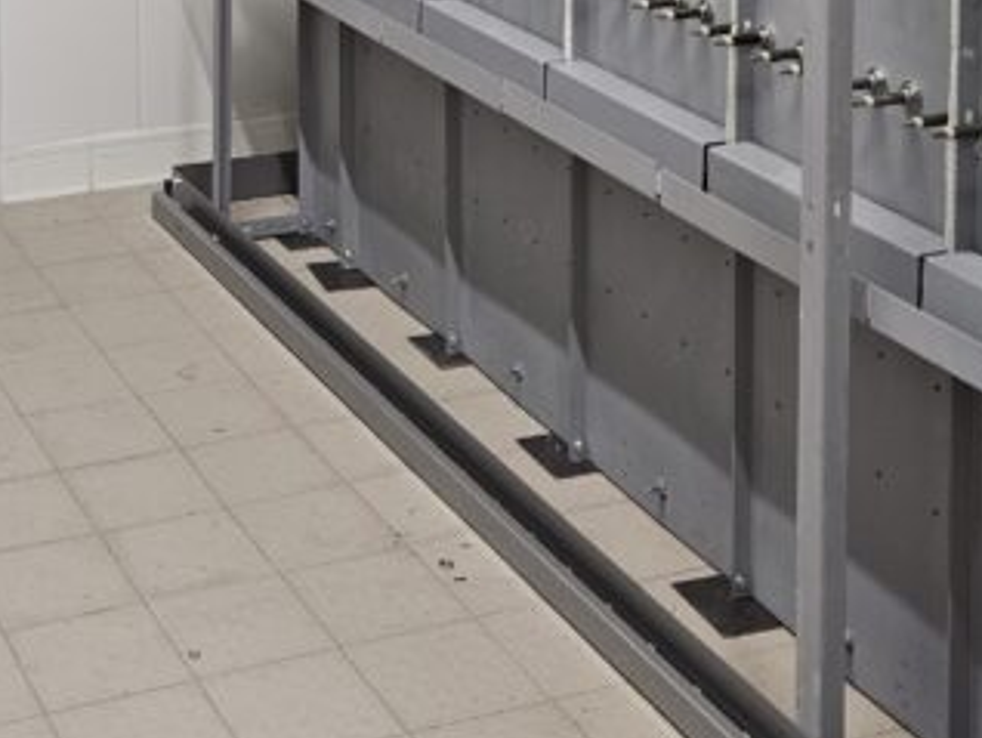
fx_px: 2101
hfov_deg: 25.9
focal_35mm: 74
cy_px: -398
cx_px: 232
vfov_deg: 17.7
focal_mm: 5.4
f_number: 1.8
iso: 200
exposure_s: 1/100
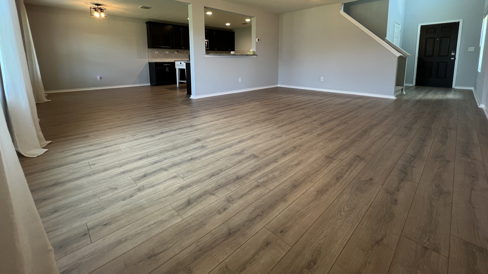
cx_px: 248
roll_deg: +0.5
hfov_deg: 103.0
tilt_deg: -7.5
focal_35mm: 15
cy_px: 89
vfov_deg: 68.4
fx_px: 194
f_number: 1.8
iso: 160
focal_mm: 1.57
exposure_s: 1/60
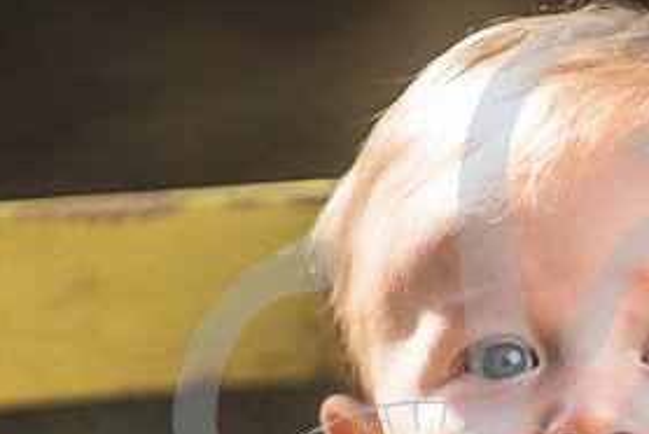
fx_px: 7525
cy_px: 444
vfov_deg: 3.3
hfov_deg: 4.9
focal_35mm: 417
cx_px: 544
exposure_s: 1/250
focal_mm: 200
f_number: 2.8
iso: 100
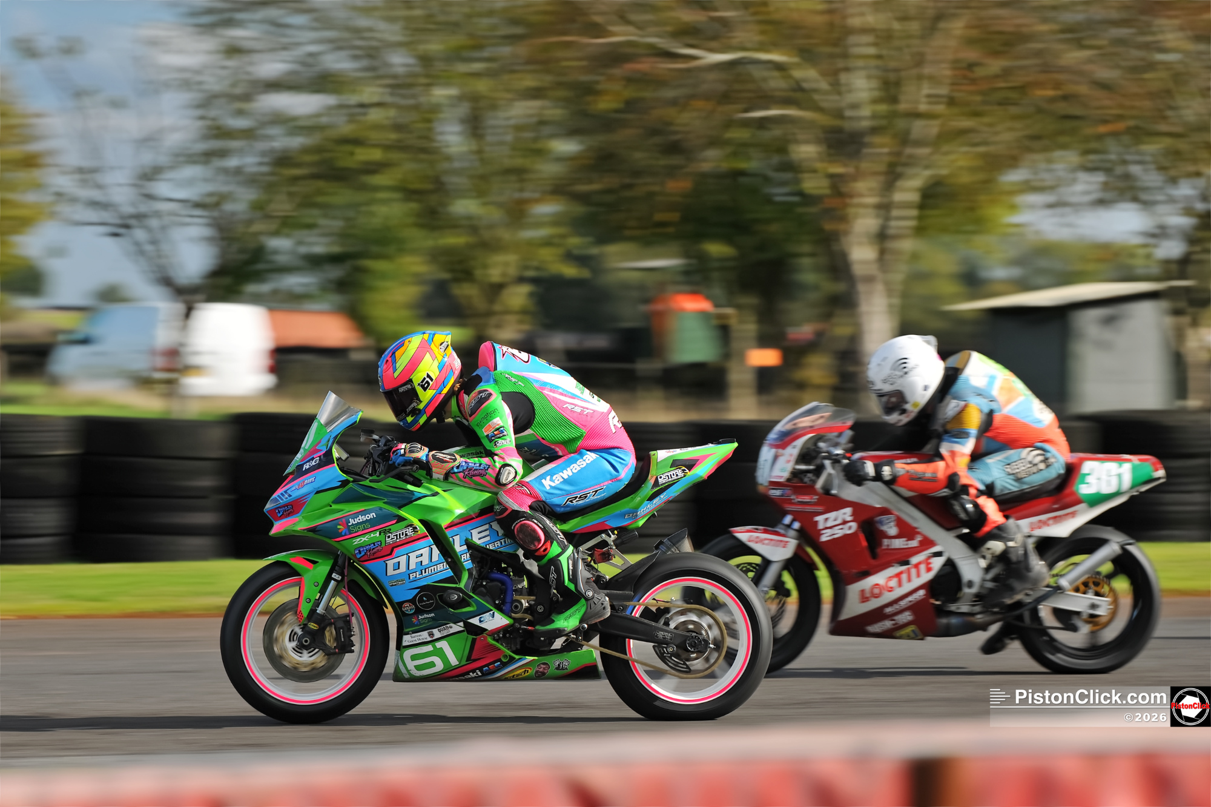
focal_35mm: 155
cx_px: 606
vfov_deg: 8.9
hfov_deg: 13.3
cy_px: 404
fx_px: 5213
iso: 160
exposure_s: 1/200
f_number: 5.6
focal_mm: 155
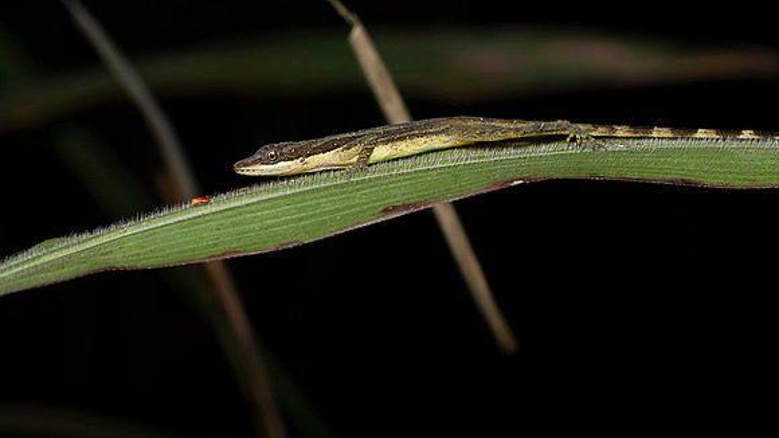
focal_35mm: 110
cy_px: 178
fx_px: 2271
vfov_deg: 11.0
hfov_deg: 19.5
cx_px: 390
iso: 100
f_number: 20
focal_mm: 105
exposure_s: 1/100
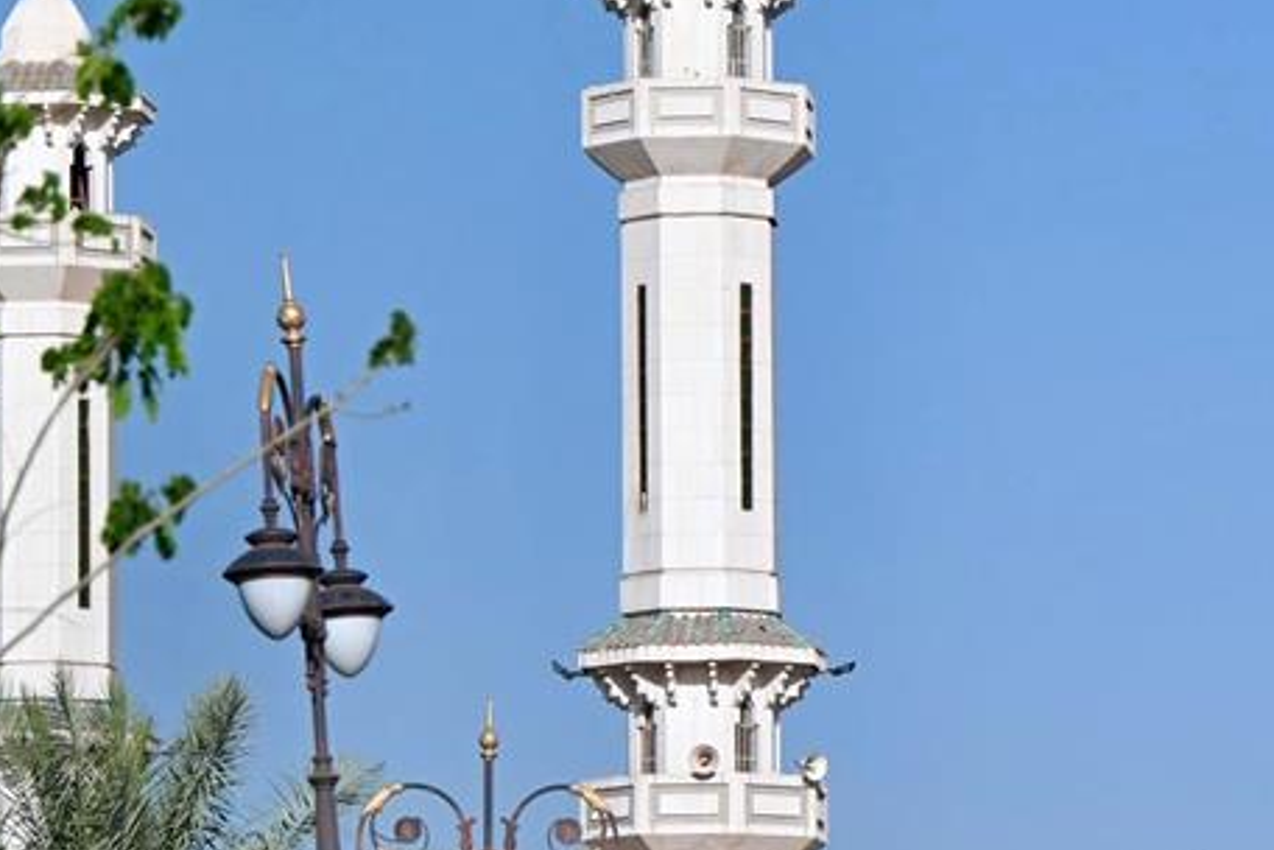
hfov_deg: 7.4
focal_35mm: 277
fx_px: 9802
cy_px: 663
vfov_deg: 5.0
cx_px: 1232
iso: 200
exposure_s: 1/1000
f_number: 2.8
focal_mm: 79
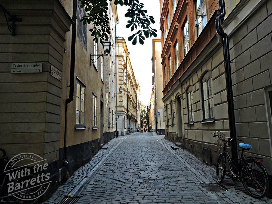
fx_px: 189
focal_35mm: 24
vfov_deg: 56.8
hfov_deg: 71.6
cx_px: 136
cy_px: 102
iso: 100
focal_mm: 4.3
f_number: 3.3
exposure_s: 1/100
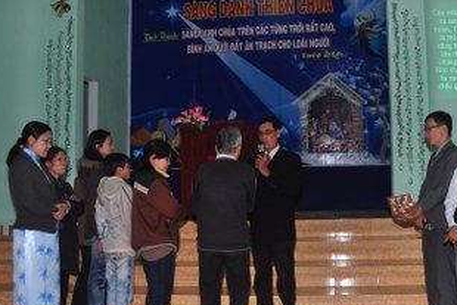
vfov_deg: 34.2
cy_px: 169
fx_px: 495
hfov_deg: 49.1
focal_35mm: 39
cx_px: 286
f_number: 5.6
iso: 200
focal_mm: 18
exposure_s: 1/100
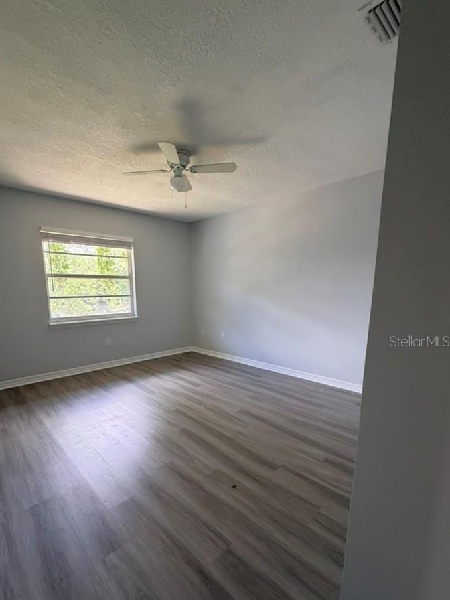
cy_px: 341
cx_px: 196
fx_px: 277
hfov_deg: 77.7
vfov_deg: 93.9
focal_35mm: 16
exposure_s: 1/108
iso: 320
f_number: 2.2
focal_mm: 2.22
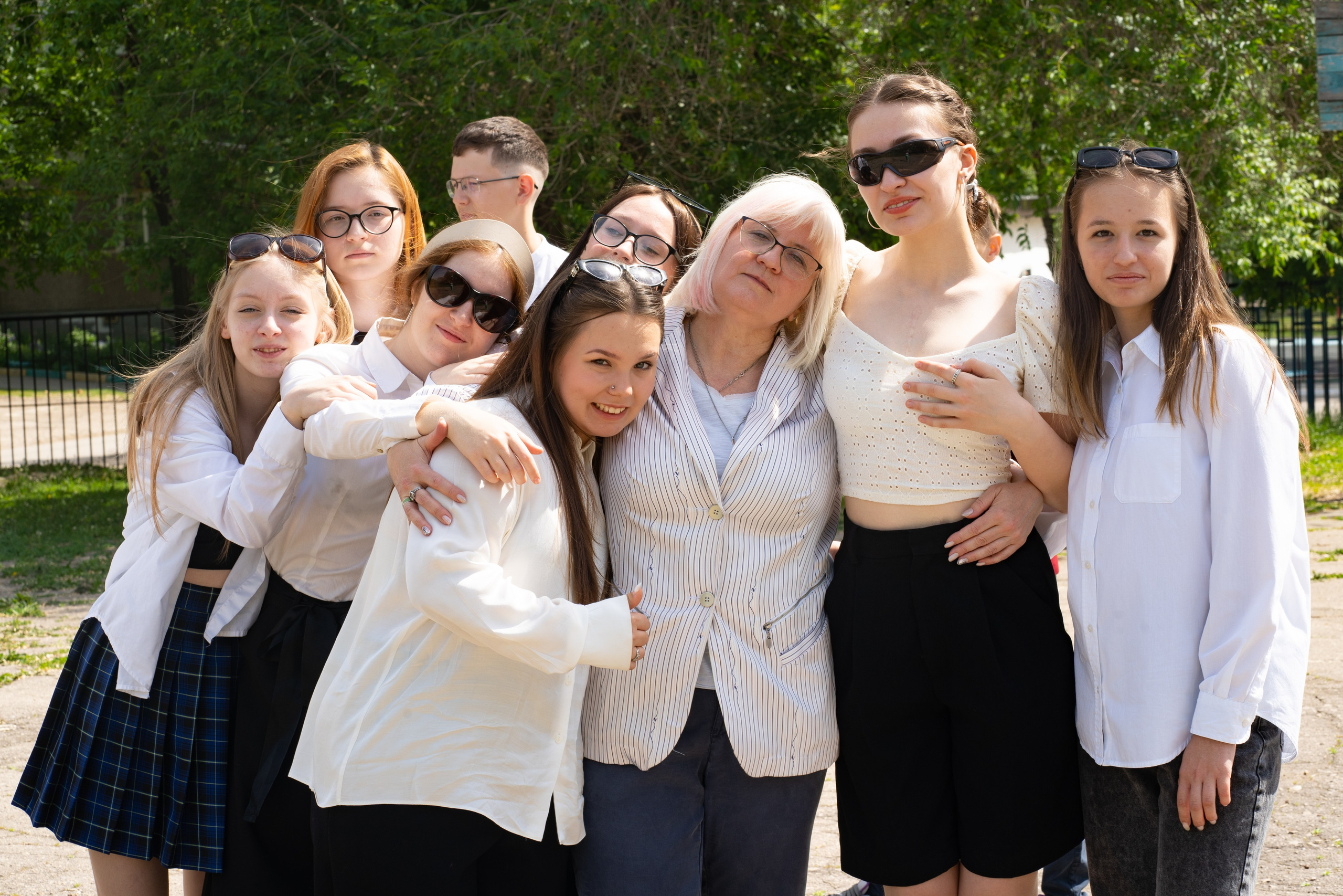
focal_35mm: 85
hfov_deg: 23.9
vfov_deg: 16.1
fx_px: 3171
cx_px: 672
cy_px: 448
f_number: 13
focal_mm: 85
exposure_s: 1/125
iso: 160
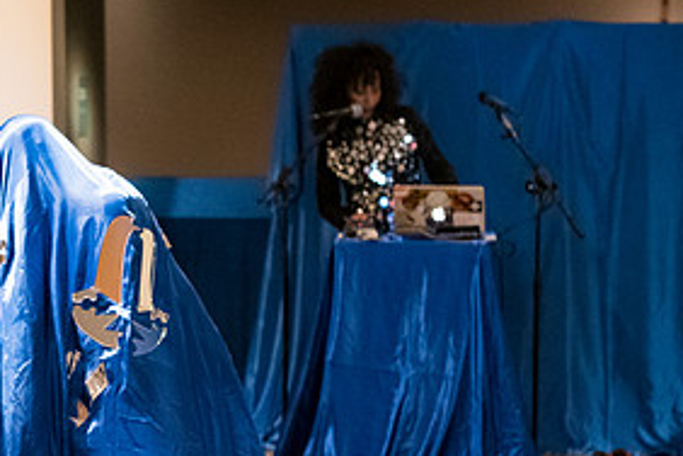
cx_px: 85
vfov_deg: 8.9
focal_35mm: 154
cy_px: 377
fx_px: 2921
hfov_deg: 13.2
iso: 6400
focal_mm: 75
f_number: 2.8
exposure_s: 1/125
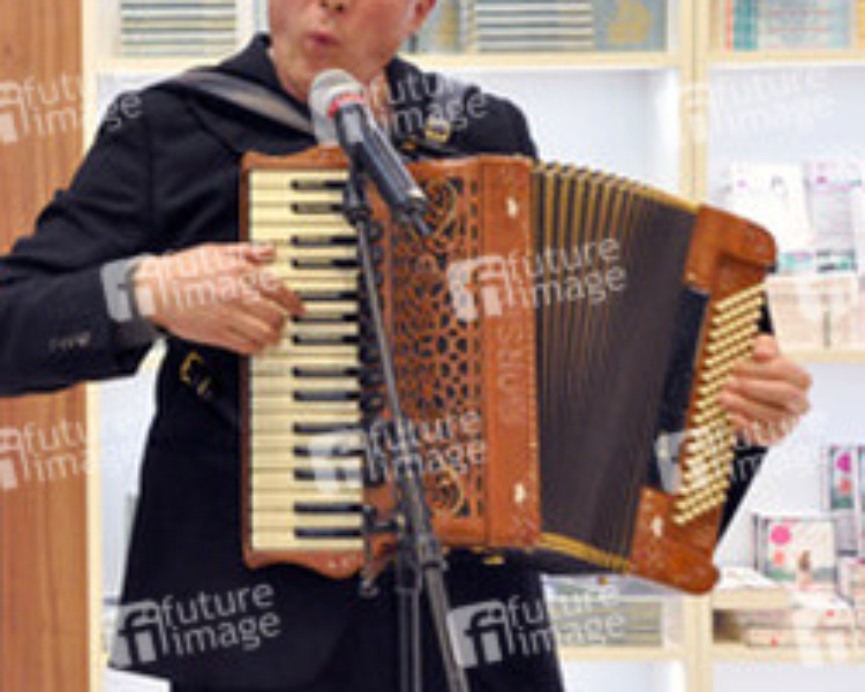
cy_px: 194
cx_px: 99
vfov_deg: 17.2
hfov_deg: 21.1
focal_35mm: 89
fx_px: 2275
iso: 2000
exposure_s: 1/100
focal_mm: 35
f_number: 5
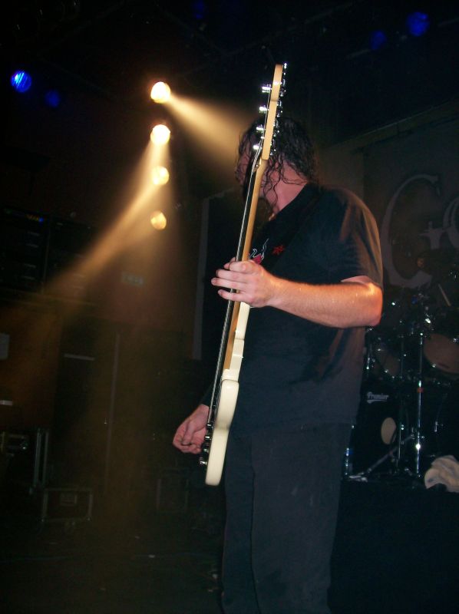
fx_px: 638
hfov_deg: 39.6
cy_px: 307
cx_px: 230
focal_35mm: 36
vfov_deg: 51.4
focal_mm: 6
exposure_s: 1/64
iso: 80
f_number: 2.7
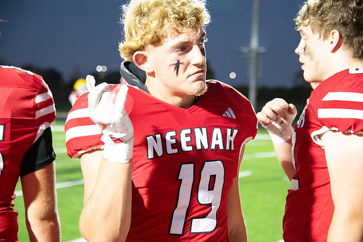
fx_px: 1009
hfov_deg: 20.4
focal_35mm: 100
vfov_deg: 13.7
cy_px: 121
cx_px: 182
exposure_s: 1/500
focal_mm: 100
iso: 25600
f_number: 5.6
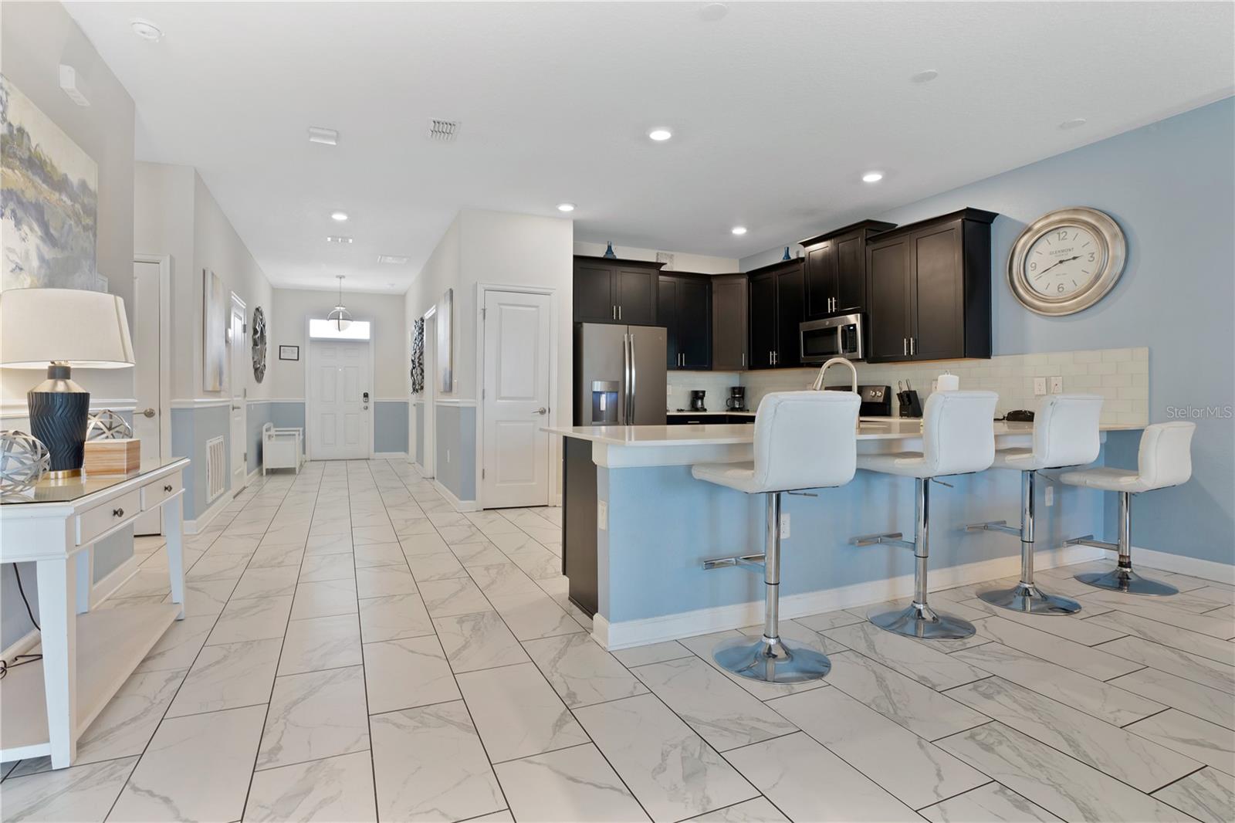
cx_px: 618
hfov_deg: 96.7
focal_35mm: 16
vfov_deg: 73.7
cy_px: 412
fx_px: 549
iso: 640
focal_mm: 16
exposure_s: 1/2
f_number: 7.1
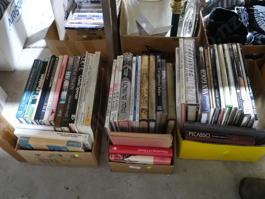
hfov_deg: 53.9
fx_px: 260
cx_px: 132
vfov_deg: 41.8
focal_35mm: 34
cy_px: 100
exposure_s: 1/50
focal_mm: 17
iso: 3200
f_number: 5
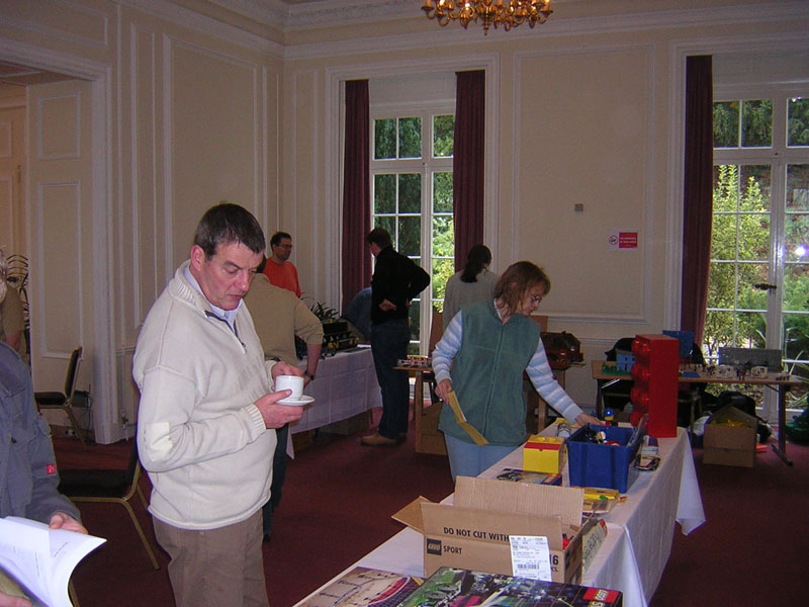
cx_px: 404
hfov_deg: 51.4
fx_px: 841
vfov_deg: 39.7
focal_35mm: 36
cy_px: 304
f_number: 2.6
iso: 253
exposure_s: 1/60.1
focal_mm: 4.7
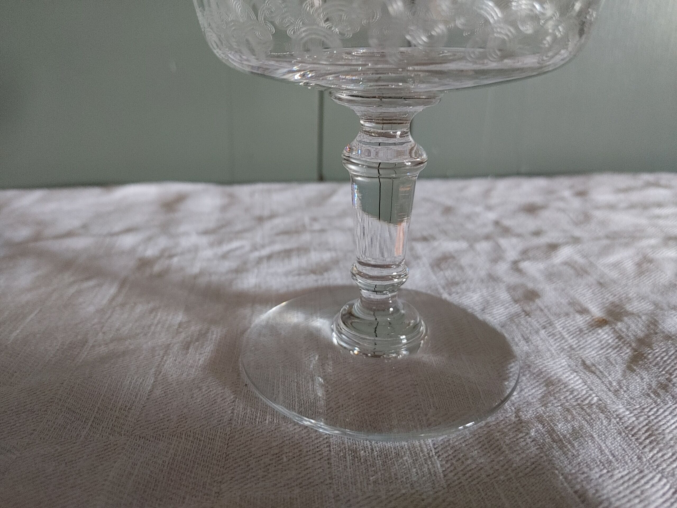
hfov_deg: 67.3
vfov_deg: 53.1
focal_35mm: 26
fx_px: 508
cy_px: 254
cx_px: 338
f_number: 1.8
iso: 550
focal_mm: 4.81
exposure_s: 1/40
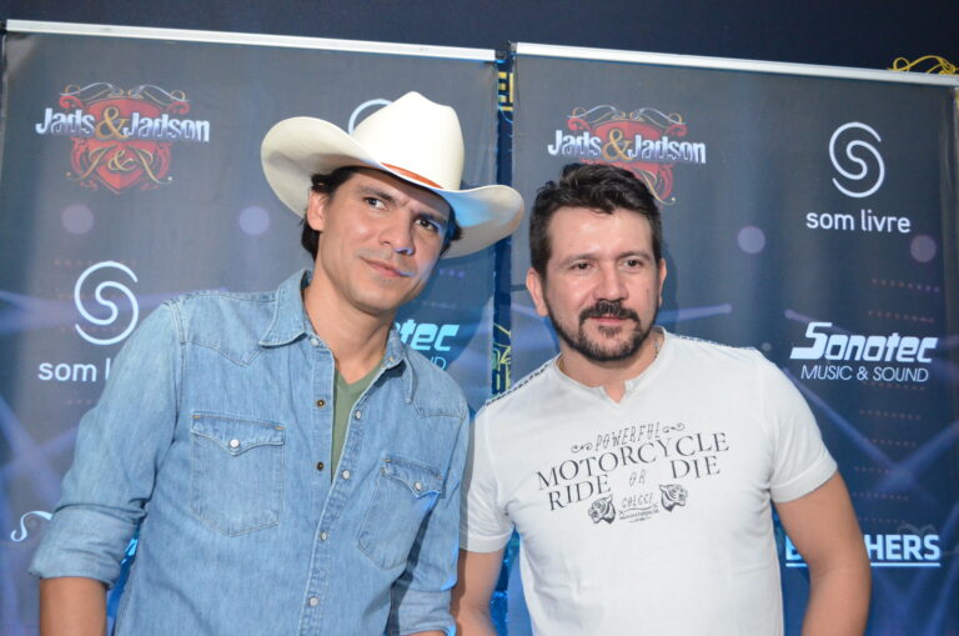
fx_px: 1157
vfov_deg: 30.7
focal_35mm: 44
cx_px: 480
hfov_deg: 45.0
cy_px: 318
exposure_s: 1/60
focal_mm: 29
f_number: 4.5
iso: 3200
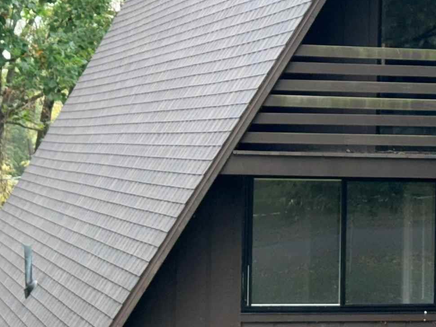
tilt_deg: -1.1
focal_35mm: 152
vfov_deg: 9.8
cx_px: 403
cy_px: 177
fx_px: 1915
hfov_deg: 12.9
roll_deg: -0.8
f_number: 1.78
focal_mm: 6.76
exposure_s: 1/33
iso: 80
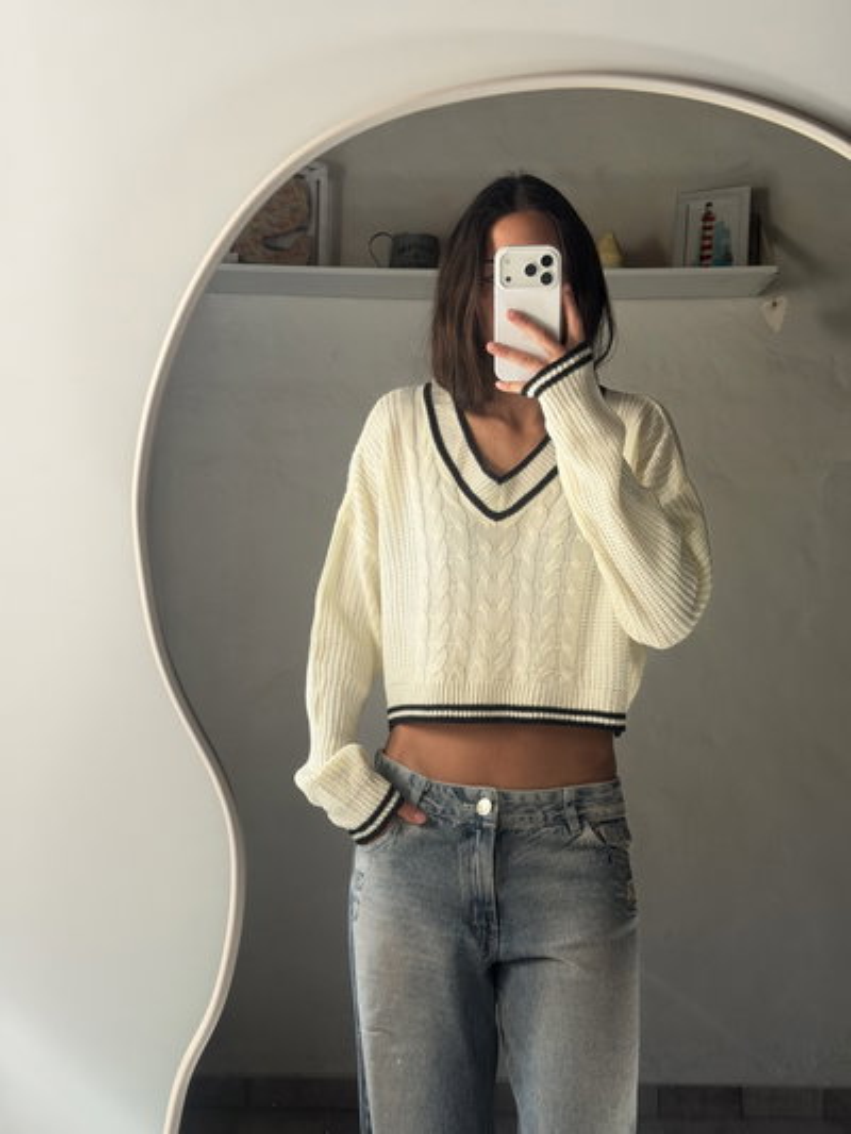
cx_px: 426
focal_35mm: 48
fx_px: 1573
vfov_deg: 39.6
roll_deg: +0.7
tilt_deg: -21.2
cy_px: 567
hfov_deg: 30.3
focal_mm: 6.76
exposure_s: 1/60
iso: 125
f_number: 1.78
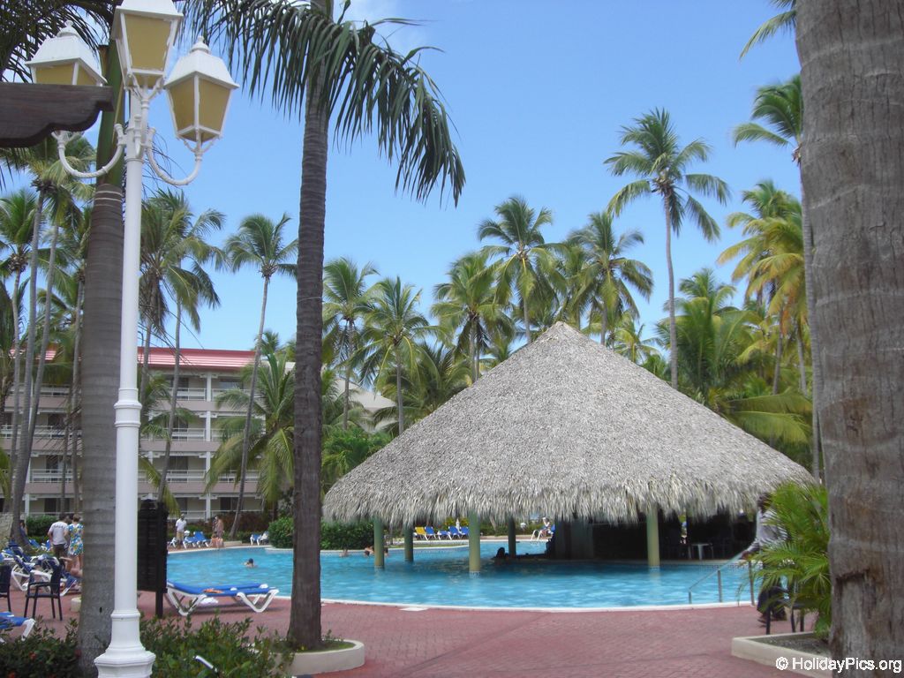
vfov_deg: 37.7
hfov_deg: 49.0
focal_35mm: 38
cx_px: 452
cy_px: 339
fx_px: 992
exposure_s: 1/500
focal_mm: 6.2
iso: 64
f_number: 2.7
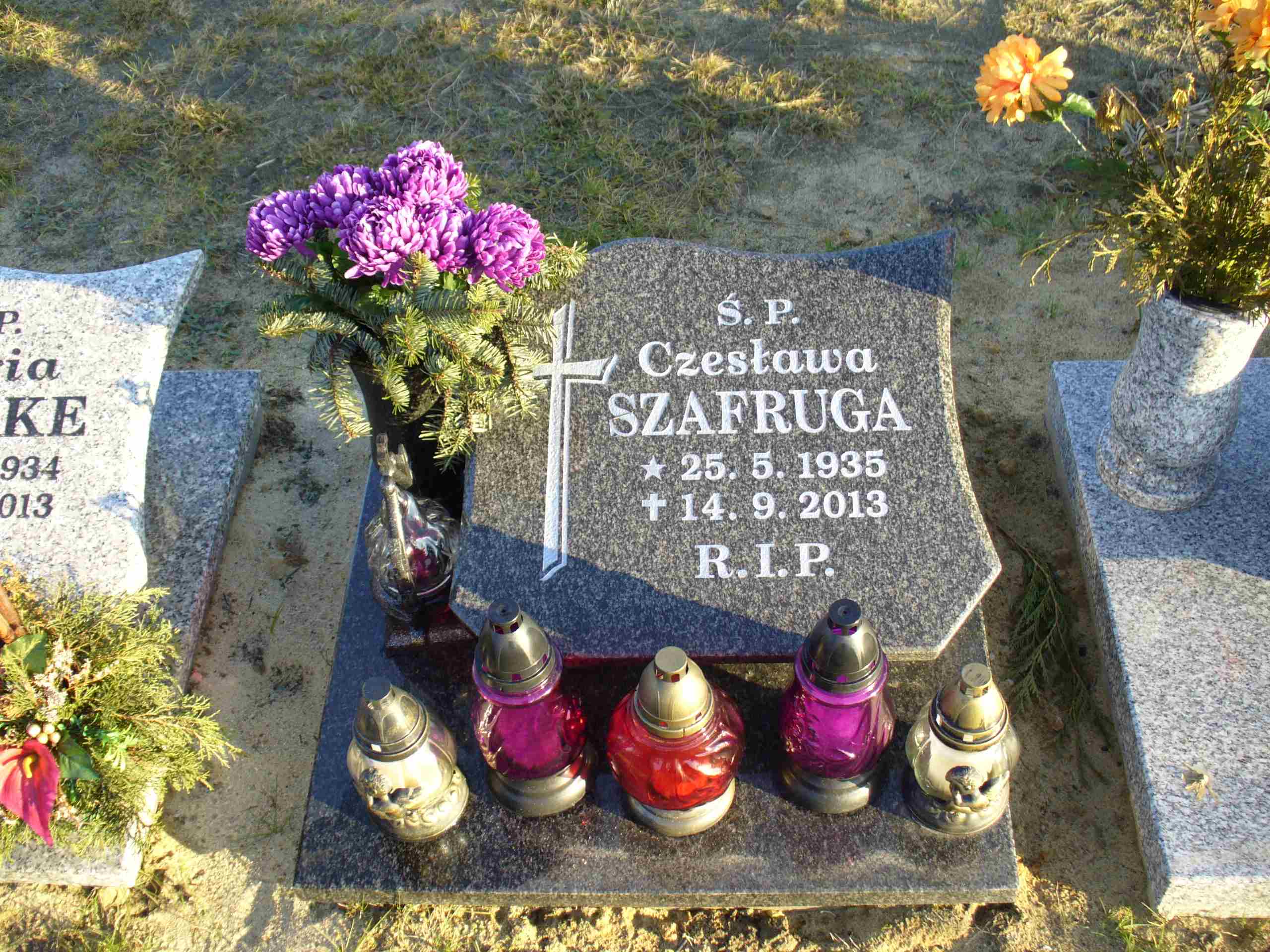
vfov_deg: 38.7
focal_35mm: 37
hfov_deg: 50.1
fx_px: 1357
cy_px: 476
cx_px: 635
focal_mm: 6.1
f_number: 2.8
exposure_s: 1/125
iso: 80
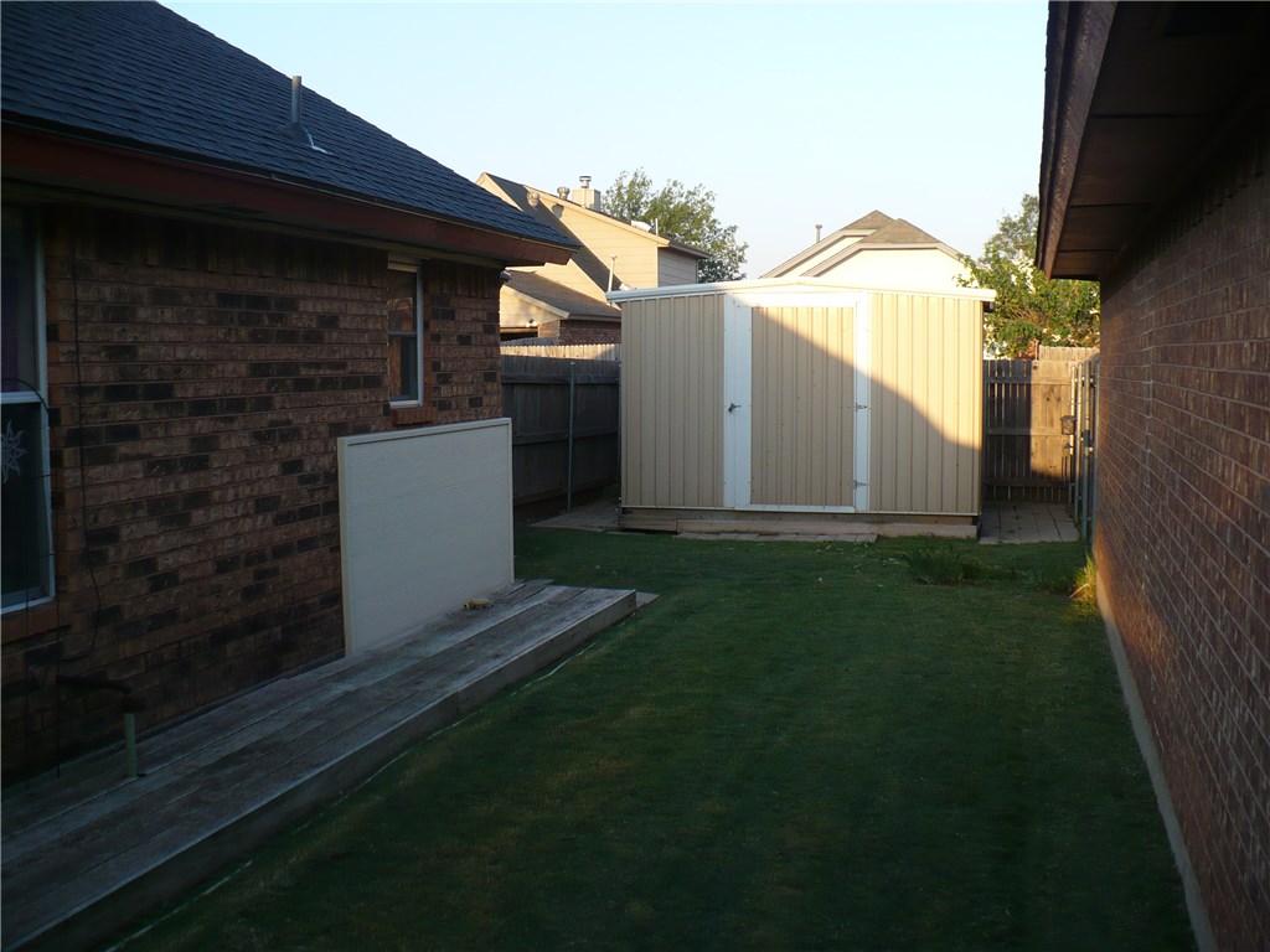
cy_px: 476
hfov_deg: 50.1
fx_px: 1357
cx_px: 635
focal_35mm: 37
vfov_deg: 38.7
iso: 100
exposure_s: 1/320
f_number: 2.8
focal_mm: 6.1
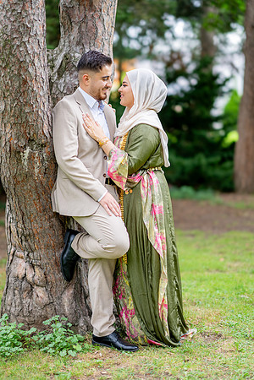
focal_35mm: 85
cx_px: 127
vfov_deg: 23.9
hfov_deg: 16.1
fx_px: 900
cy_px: 190
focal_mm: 85
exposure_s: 1/640
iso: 100
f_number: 1.4
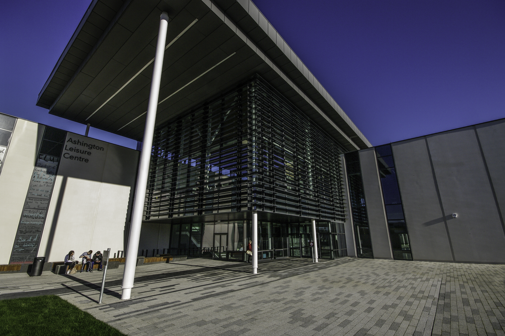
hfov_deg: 95.0
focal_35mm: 16
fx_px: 231
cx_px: 252
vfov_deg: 71.9
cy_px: 168
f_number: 11
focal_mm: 11
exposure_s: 1/500
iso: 400
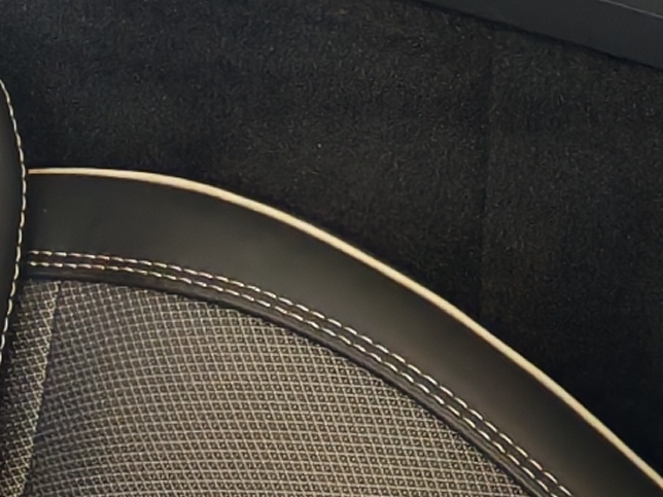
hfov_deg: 9.1
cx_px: -440
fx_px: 4022
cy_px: -343
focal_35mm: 210
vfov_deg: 6.9
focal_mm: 6.12
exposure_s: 1/50
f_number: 1.9
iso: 1000
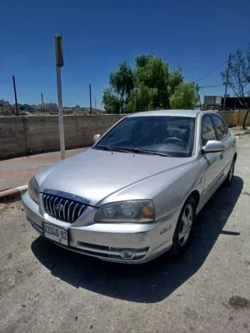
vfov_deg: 71.6
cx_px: 125
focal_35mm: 24
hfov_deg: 56.8
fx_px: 231
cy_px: 166
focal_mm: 5.31
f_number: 1.7
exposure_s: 1/2293
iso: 50
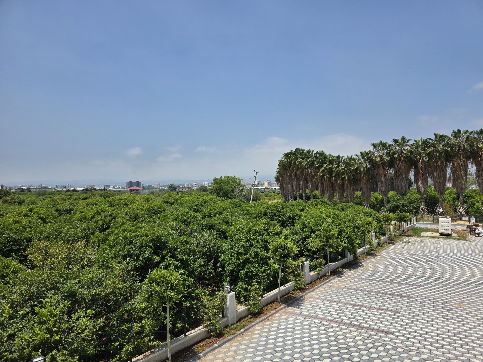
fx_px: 321
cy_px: 181
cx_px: 242
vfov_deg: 58.9
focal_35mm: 23
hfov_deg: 73.9
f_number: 1.7
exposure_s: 1/7944
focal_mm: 6.3
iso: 80
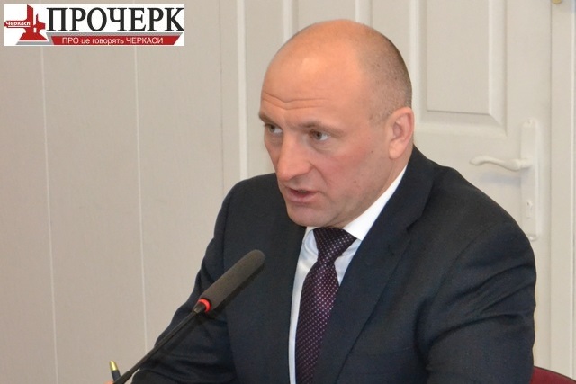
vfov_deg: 20.6
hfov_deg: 30.5
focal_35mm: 66
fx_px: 1056
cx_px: 288
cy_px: 192
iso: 3200
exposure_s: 1/60
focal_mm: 44
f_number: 5.3
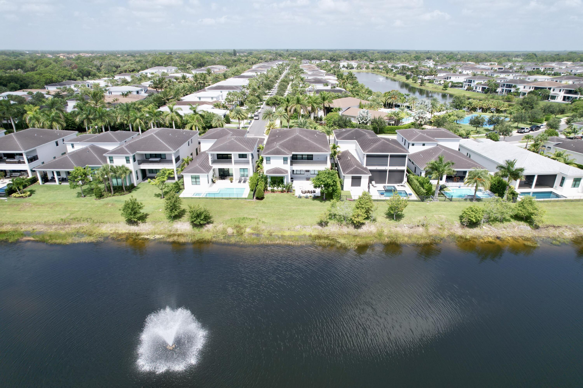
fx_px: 356
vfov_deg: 57.2
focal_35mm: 22
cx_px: 292
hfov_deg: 78.6
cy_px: 194
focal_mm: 8.38
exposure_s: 1/1250
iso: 130
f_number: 2.8
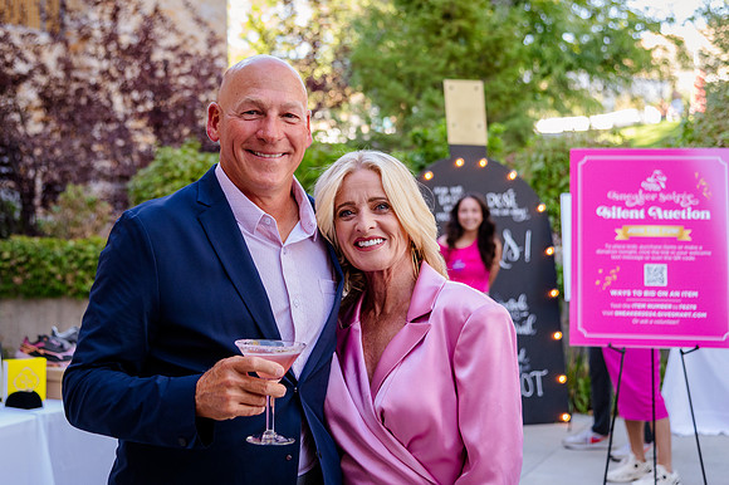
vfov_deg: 22.8
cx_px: 297
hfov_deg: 33.7
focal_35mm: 59
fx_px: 1199
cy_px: 198
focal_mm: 50
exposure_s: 1/400
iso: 1600
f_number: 4
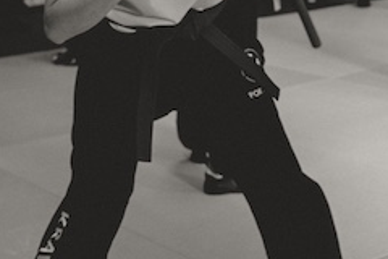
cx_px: 317
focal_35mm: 100
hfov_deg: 20.2
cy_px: -138
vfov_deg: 12.9
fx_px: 1076
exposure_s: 1/320
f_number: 3.5
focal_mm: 31.9
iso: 500
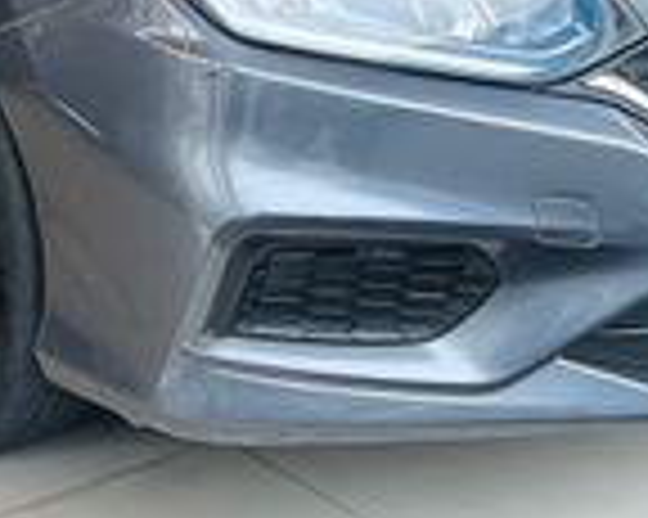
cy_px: -225
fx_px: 1591
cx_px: 112
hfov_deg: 22.7
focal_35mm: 83
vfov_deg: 17.0
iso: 80
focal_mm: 5.7
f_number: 1.5
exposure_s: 1/120
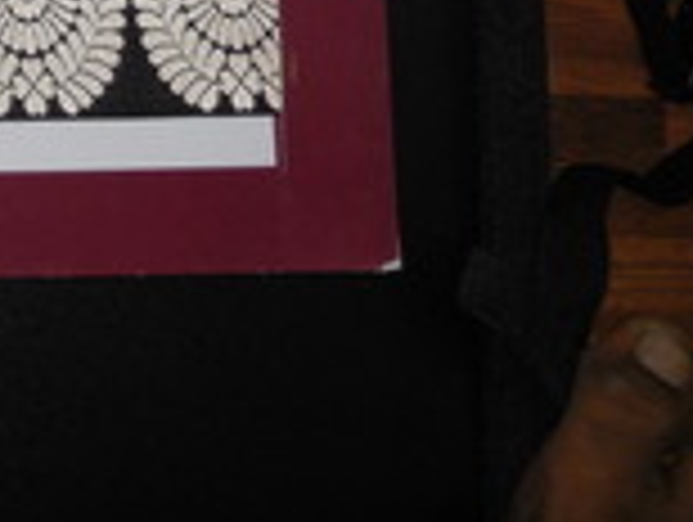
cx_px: -418
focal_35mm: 81
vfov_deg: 16.6
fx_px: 1624
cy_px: -268
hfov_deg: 19.9
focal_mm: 4.5
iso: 125
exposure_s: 1/25
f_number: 3.1
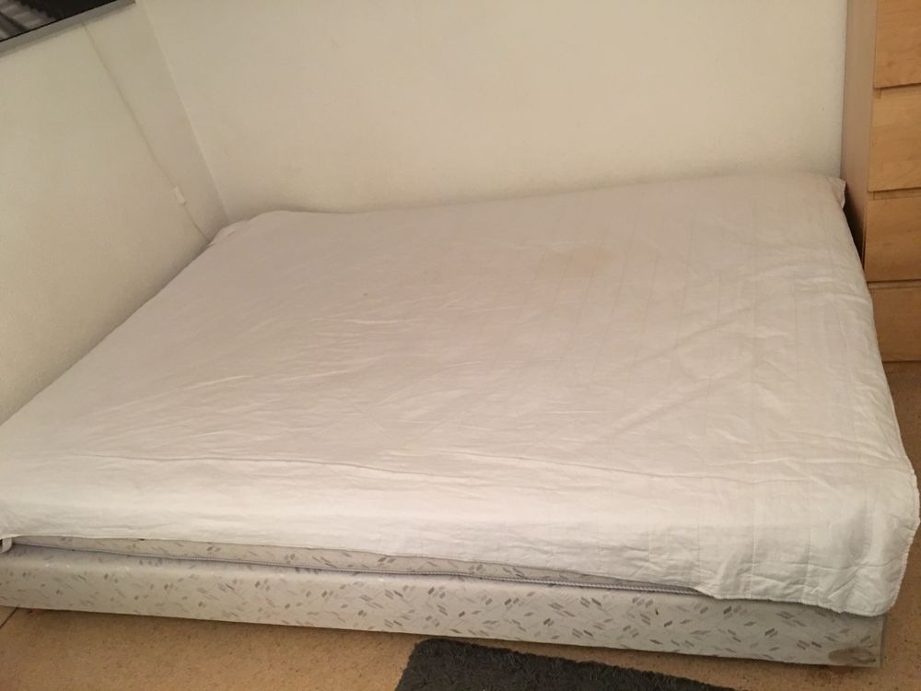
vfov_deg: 48.2
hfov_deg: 61.7
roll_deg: +14.9
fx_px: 772
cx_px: 460
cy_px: 346
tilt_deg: -29.9
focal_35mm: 29
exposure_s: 1/10
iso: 80
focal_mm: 4.15
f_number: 2.2
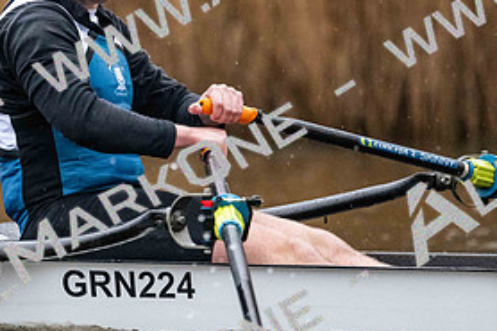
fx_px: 11520
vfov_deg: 1.6
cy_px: 98
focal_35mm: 835
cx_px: 254
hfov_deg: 2.5
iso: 7200
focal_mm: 400
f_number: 4.5
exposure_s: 1/1600
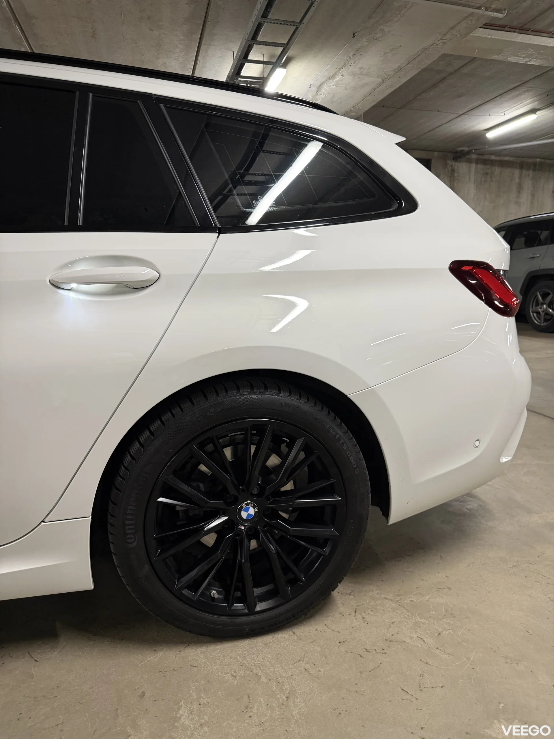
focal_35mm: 24
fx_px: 512
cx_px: 277
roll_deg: -0.4
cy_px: 370
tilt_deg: -10.6
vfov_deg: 71.6
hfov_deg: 56.8
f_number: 1.78
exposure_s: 1/50
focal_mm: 6.76
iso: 250
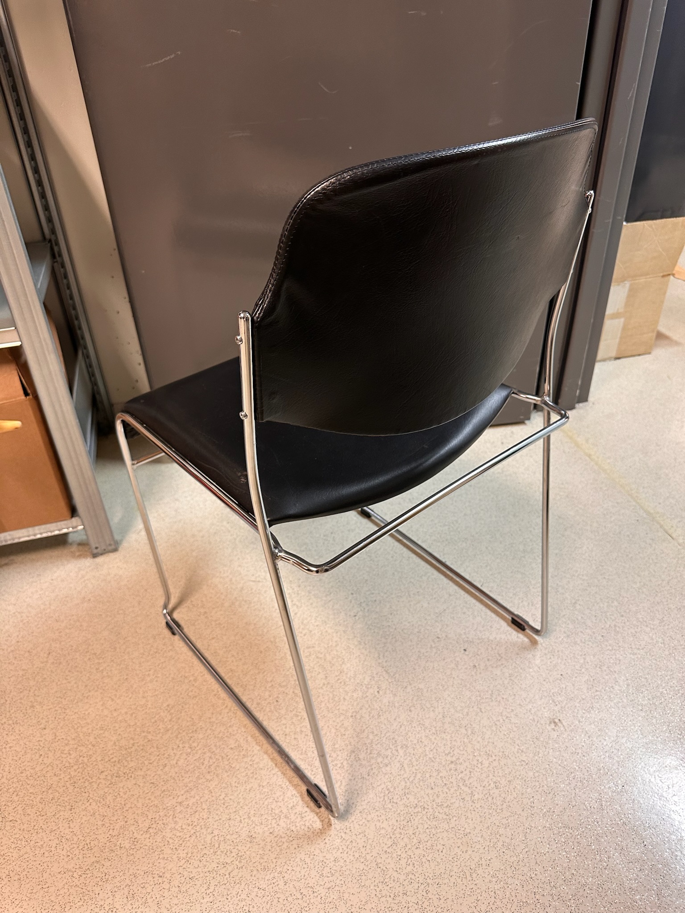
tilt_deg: -32.5
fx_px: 633
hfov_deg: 56.8
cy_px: 456
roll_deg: +0.7
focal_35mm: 24
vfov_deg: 71.6
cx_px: 342
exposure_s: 1/50
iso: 200
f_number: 1.78
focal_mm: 6.86
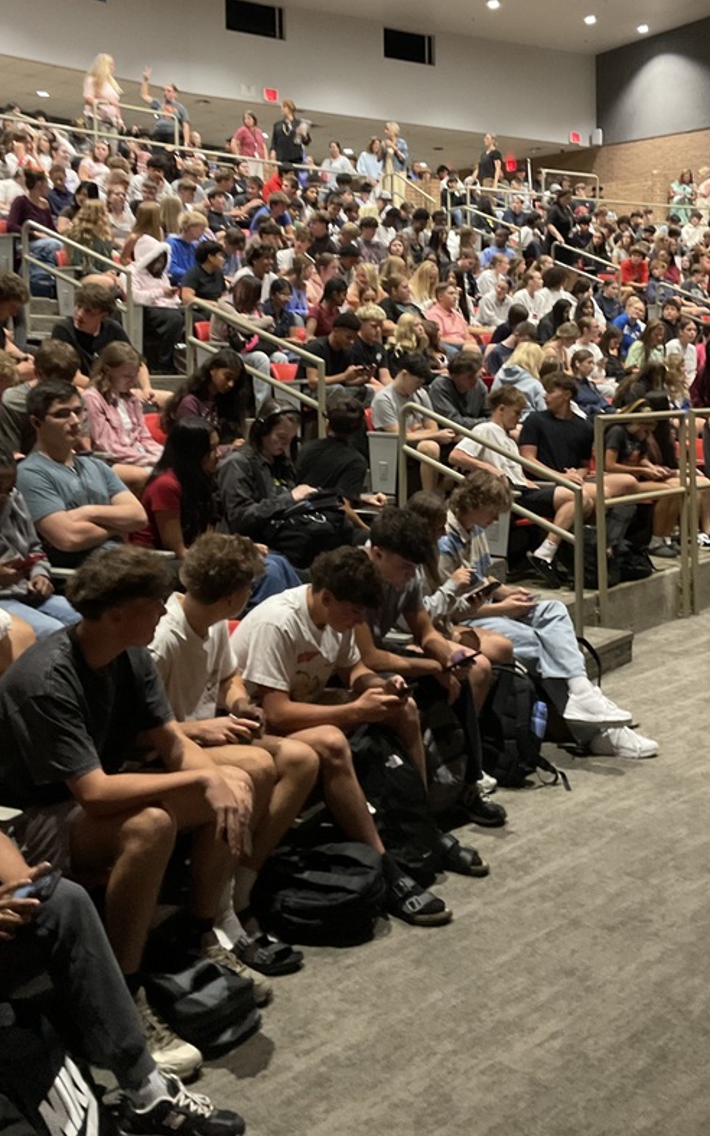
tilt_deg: -2.3
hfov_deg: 31.9
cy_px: 423
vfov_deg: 48.8
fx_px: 1238
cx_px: 418
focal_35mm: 40
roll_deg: -2.1
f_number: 1.8
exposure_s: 1/30
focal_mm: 3
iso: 400
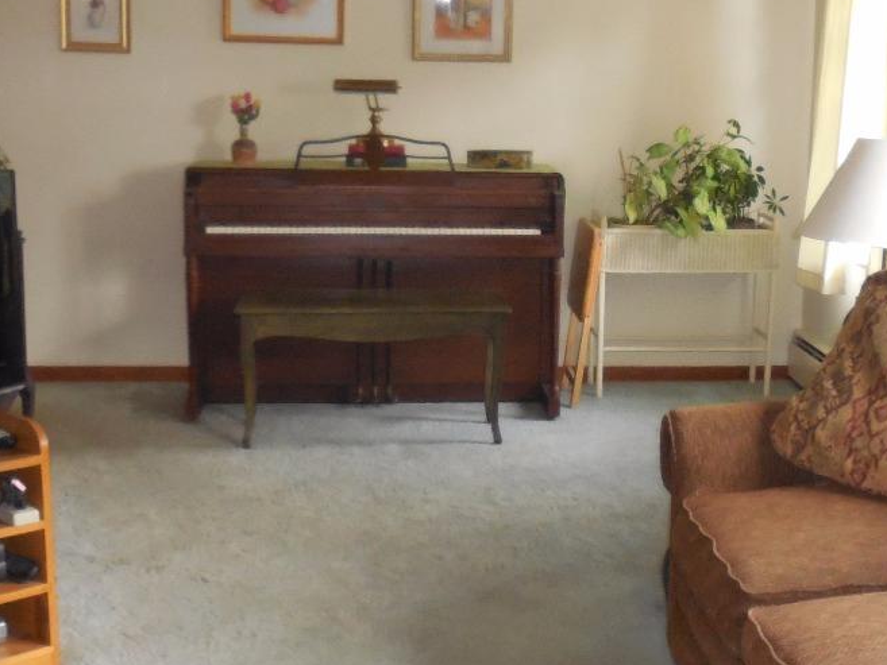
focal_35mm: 57
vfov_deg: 25.7
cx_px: 579
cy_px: 318
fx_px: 1461
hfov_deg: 33.5
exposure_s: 1/25
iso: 450
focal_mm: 4.6
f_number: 3.5
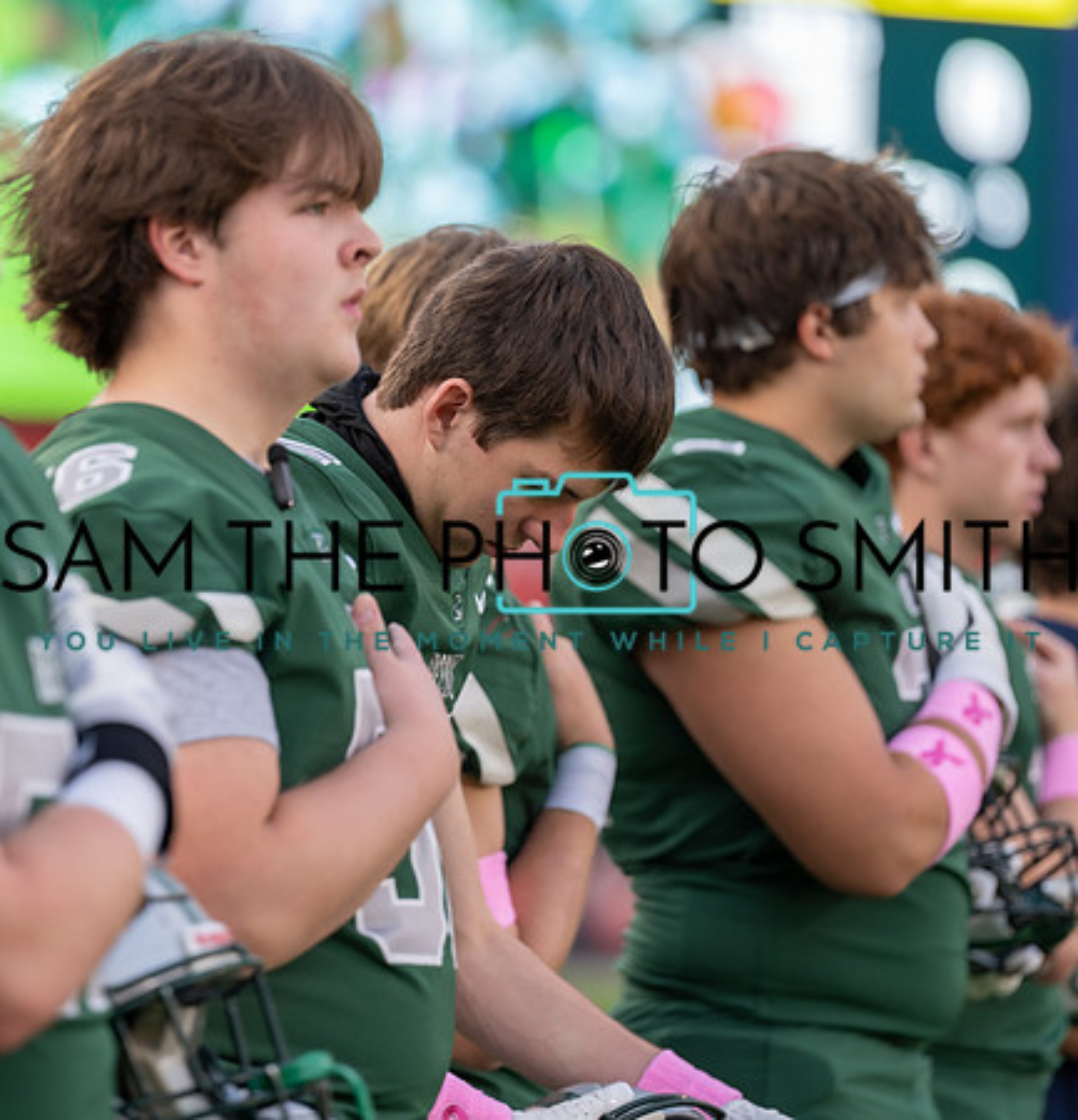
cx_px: 341
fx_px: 9987
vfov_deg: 6.4
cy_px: 462
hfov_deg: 6.2
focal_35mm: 278
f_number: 2.8
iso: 160
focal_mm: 182
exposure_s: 1/320
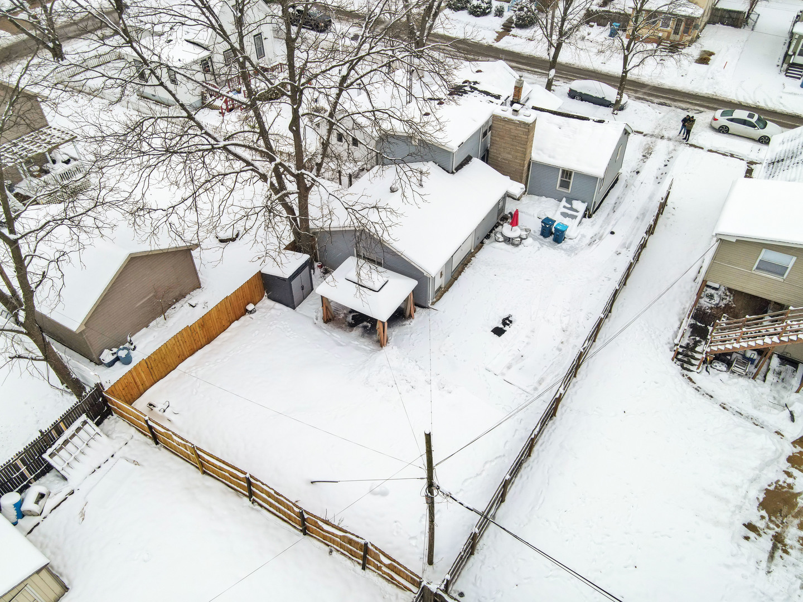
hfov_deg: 71.6
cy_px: 301
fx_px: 557
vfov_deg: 56.8
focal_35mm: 24
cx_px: 402
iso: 100
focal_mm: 4.5
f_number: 2.8
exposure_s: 1/320
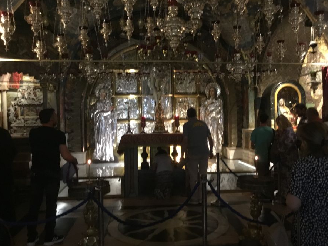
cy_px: 125
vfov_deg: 40.7
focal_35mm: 35
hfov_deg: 52.5
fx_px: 332
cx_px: 183
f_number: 2.4
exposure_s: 1/17
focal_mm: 3.3
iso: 400
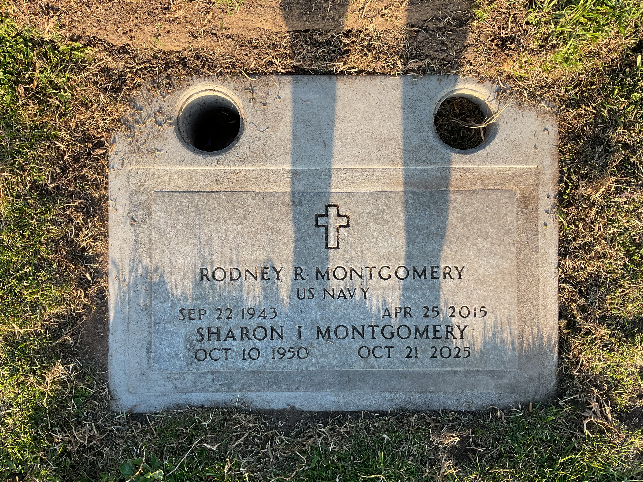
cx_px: 322
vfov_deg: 48.2
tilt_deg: -87.9
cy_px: 241
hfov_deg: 61.7
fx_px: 539
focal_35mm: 29
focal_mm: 3
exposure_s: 1/346
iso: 16
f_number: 1.8
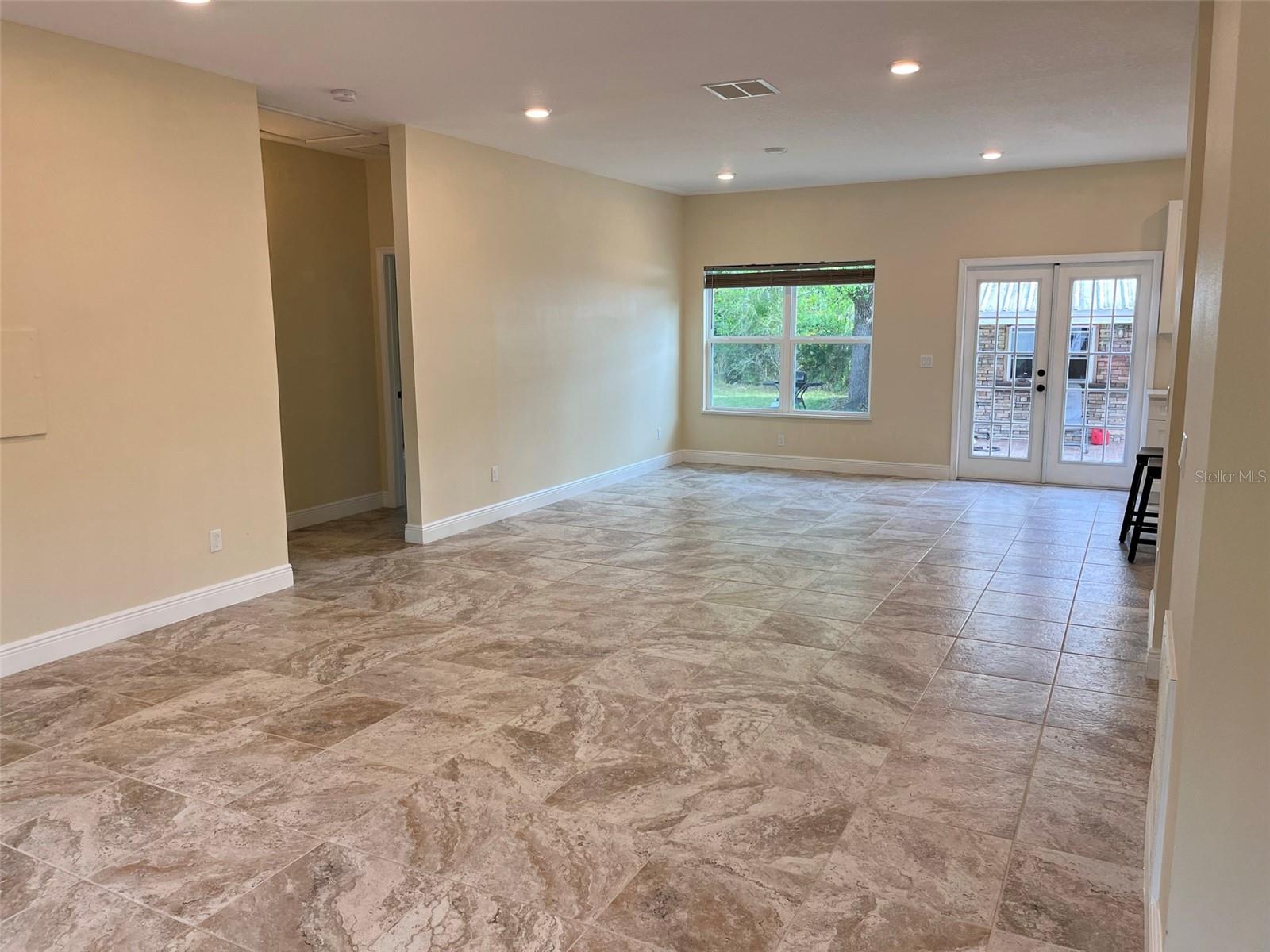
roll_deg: +1.0
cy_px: 476
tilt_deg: -10.1
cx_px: 635
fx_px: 954
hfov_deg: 67.3
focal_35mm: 26
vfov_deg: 53.1
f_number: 1.6
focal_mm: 5.1
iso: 64
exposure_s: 1/141
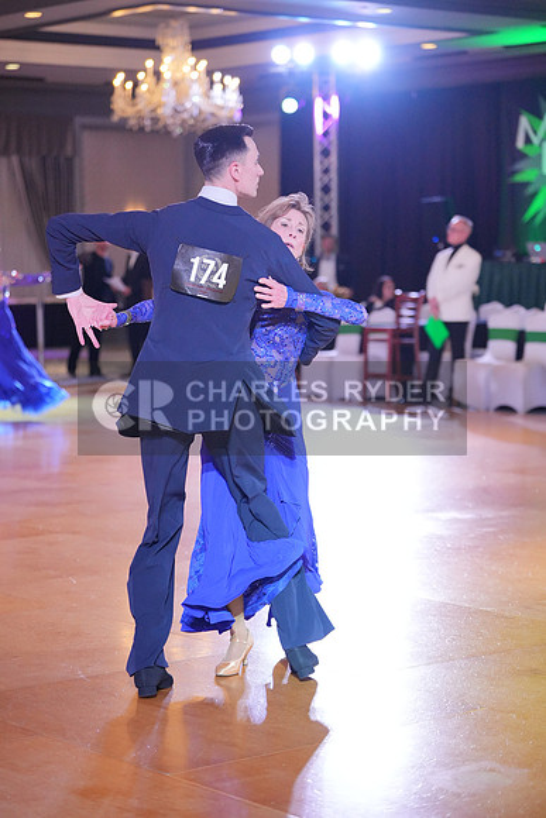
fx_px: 1910
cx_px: 273
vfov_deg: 24.2
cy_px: 409
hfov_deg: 16.3
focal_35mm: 84
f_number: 2.8
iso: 5000
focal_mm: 84
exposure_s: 1/500
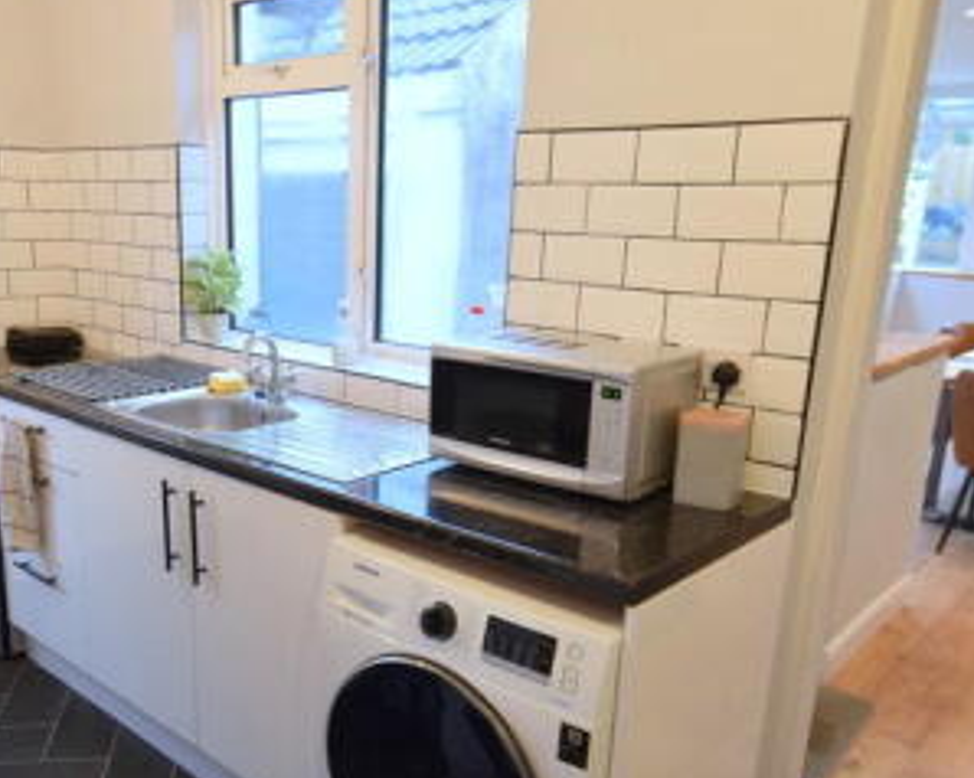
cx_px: 404
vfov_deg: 46.9
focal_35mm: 31
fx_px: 893
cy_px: 459
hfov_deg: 56.9
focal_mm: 10
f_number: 3.5
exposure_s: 1/60
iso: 1100
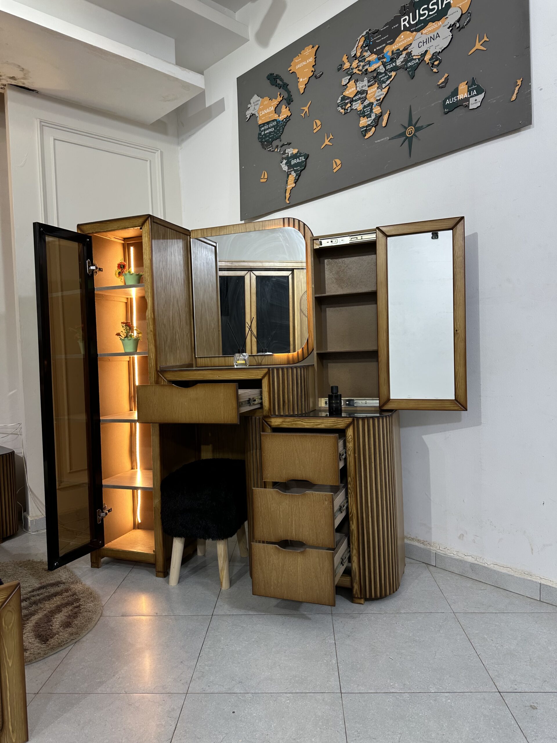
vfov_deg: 71.6
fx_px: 515
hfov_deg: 56.8
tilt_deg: -1.1
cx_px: 278
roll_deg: +1.4
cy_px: 372
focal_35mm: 24
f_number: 1.78
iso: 50
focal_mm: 6.86
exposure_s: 1/100
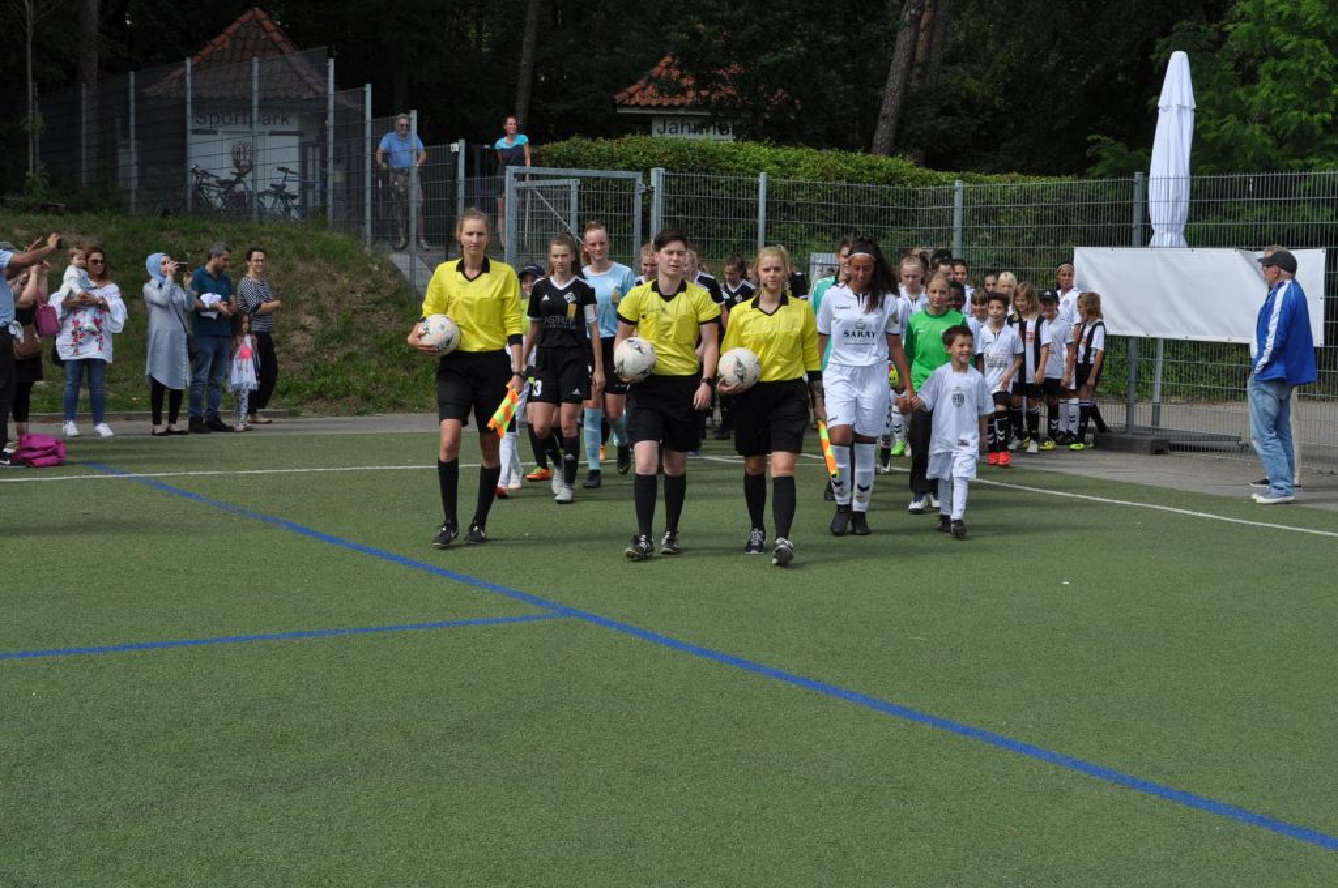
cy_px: 444
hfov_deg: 35.1
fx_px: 2116
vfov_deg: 23.7
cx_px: 669
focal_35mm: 57
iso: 200
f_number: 9
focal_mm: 38
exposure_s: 1/320
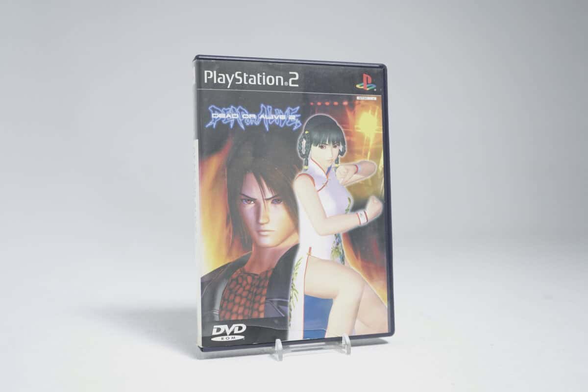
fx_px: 604
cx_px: 294
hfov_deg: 51.9
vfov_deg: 35.9
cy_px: 196
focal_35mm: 37
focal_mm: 37
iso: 640
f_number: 5.6
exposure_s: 1/20
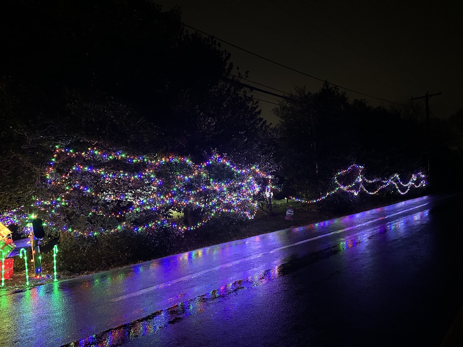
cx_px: 232
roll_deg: +2.6
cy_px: 174
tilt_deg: +0.3
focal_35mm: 24
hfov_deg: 71.6
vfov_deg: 56.8
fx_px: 321
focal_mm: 6.86
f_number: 1.78
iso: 3200
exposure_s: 1/15
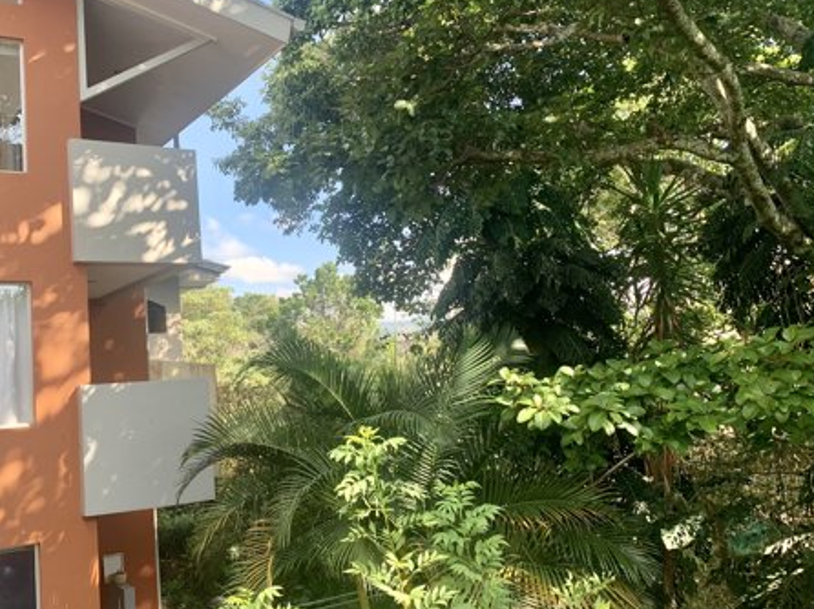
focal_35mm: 37
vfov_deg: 38.6
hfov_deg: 49.9
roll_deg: +4.4
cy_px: 294
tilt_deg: +6.6
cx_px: 331
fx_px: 870
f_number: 1.8
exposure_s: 1/260
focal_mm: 4.25
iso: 25
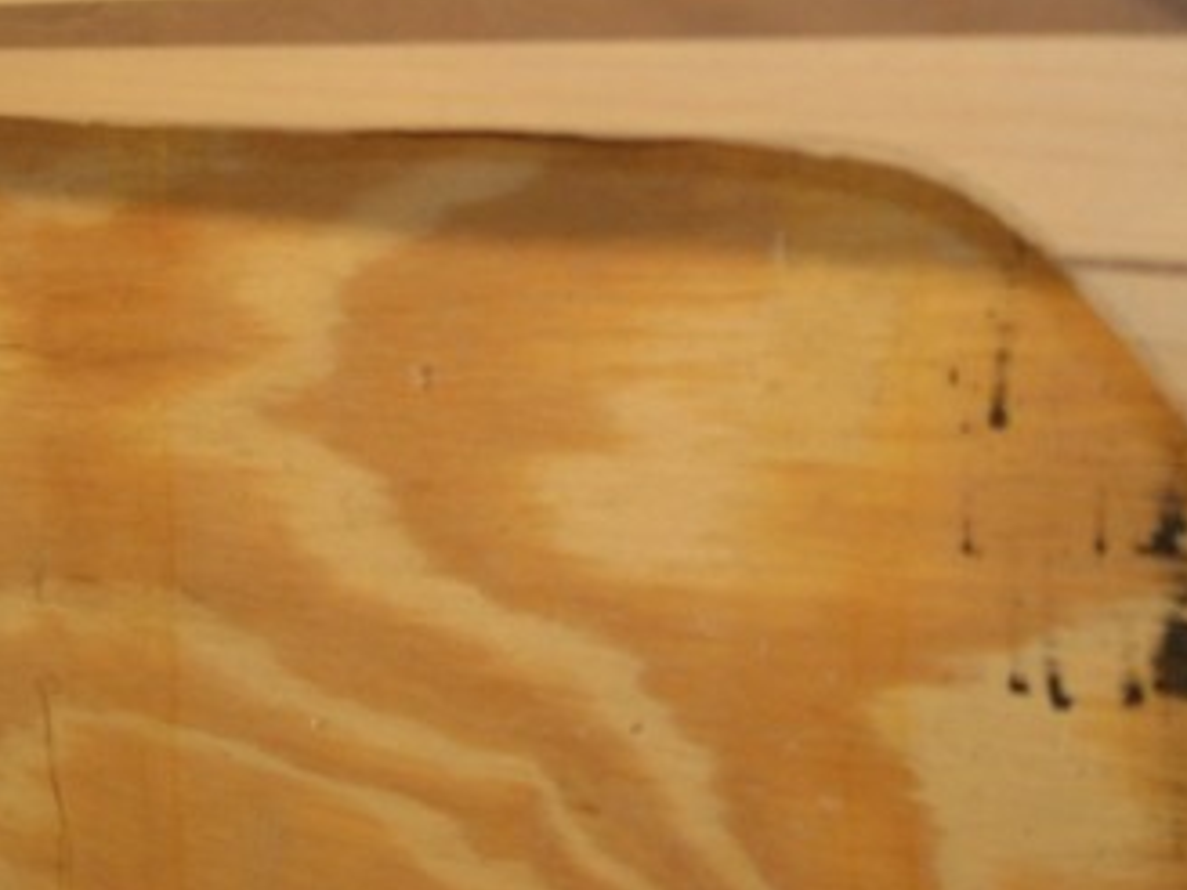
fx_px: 2126
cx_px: 845
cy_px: 87
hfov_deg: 30.8
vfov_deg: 23.0
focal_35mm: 62
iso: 123
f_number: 2.9
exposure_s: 1/28.2
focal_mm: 5.7
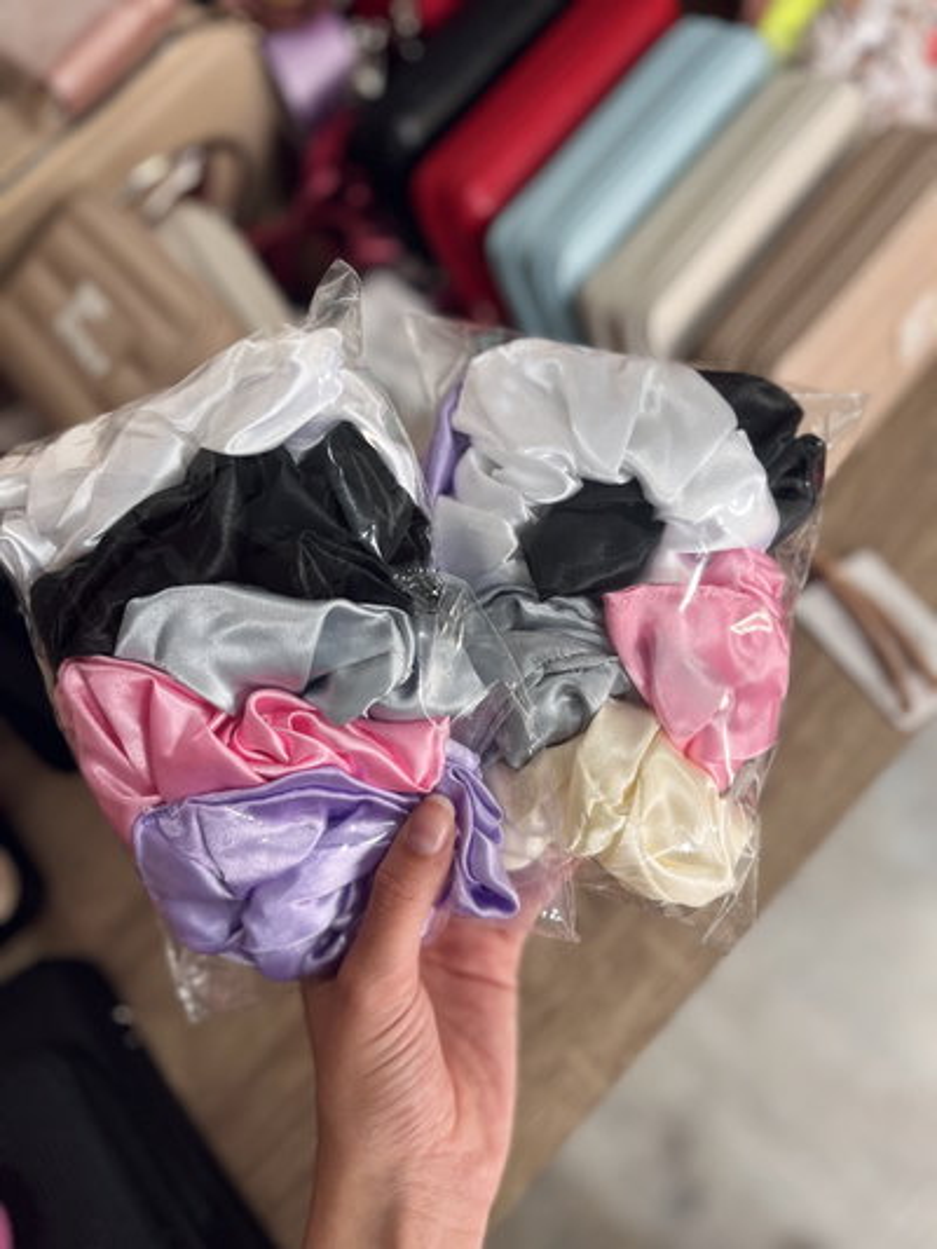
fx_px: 938
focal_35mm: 26
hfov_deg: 53.1
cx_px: 468
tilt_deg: -66.4
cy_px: 624
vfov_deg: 67.3
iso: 80
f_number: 1.6
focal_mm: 5.1
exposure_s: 1/121
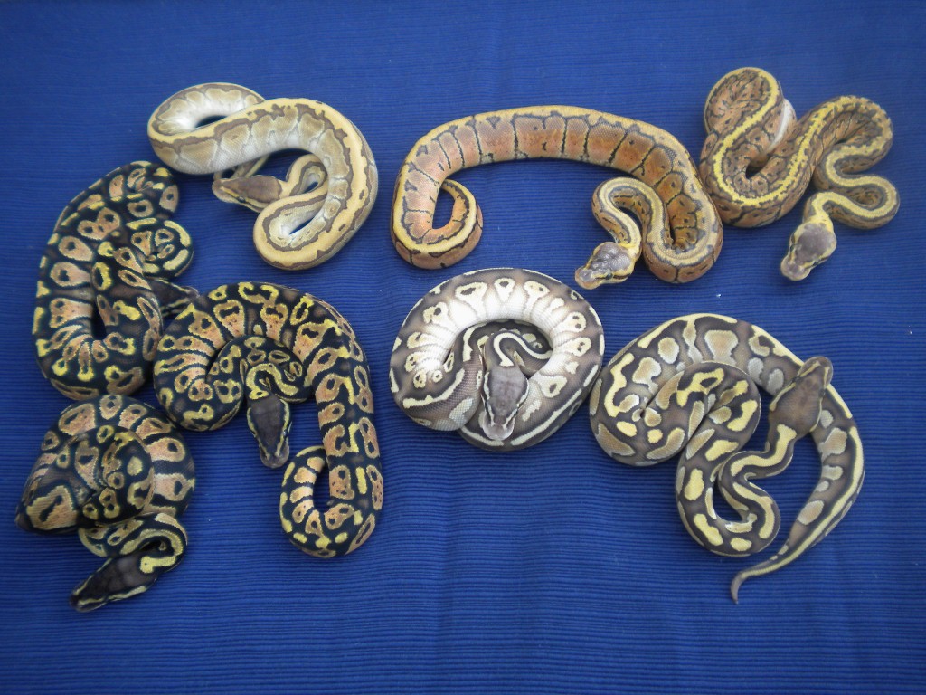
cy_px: 348
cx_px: 463
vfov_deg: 40.7
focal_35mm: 35
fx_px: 936
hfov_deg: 52.6
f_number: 3.1
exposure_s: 1/84.7
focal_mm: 6.3
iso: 80
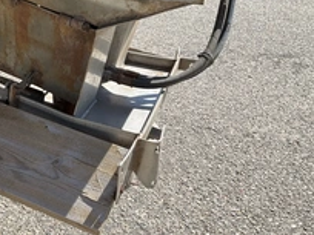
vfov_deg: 25.6
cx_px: 55
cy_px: 94
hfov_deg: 32.7
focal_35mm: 57
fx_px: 517
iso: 25
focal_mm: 3
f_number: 1.8
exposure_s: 1/1055
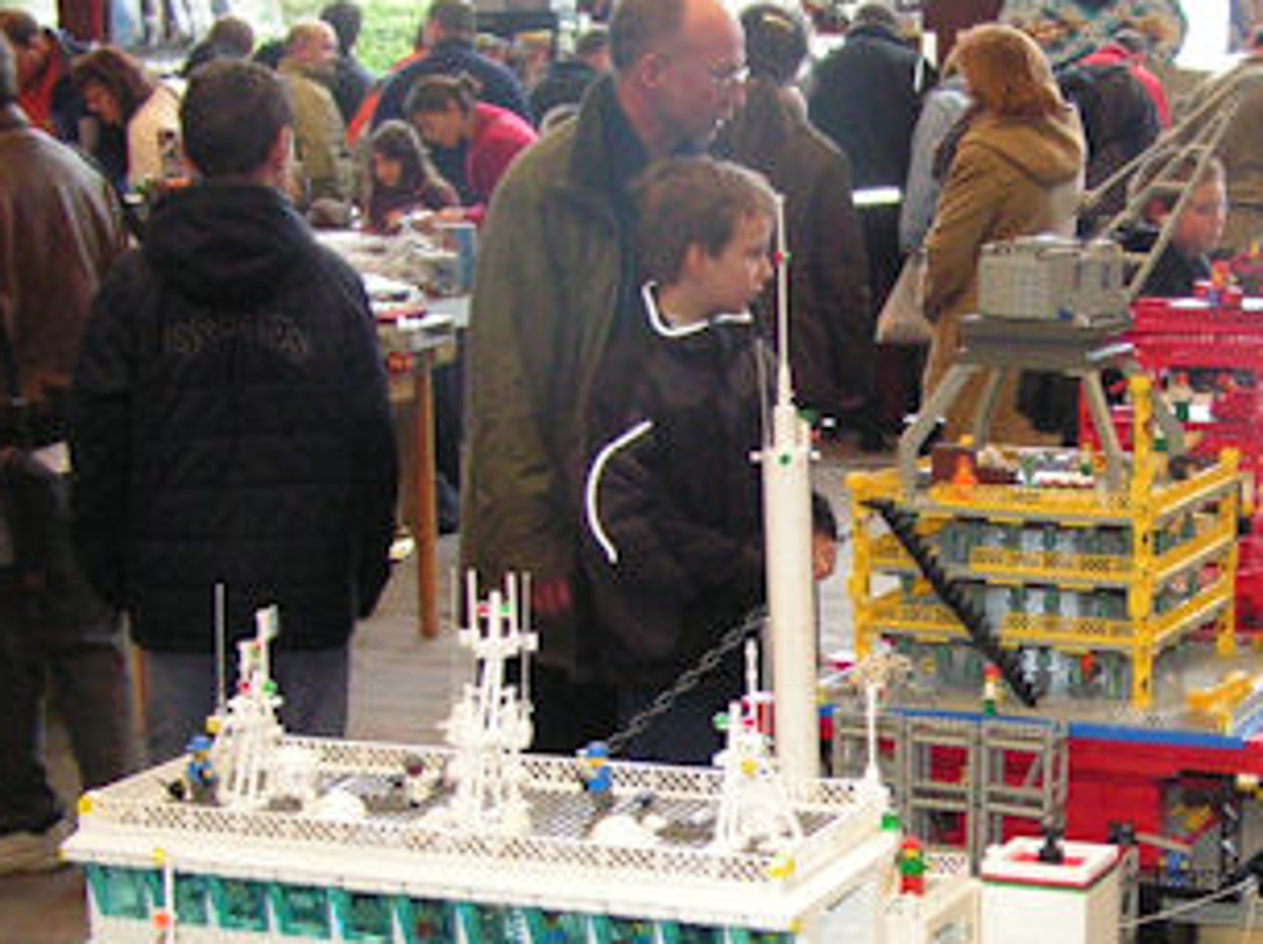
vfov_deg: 17.3
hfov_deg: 22.6
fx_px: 3098
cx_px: 1093
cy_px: 681
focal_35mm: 85
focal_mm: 6.3
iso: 200
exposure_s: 1/40
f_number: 2.8
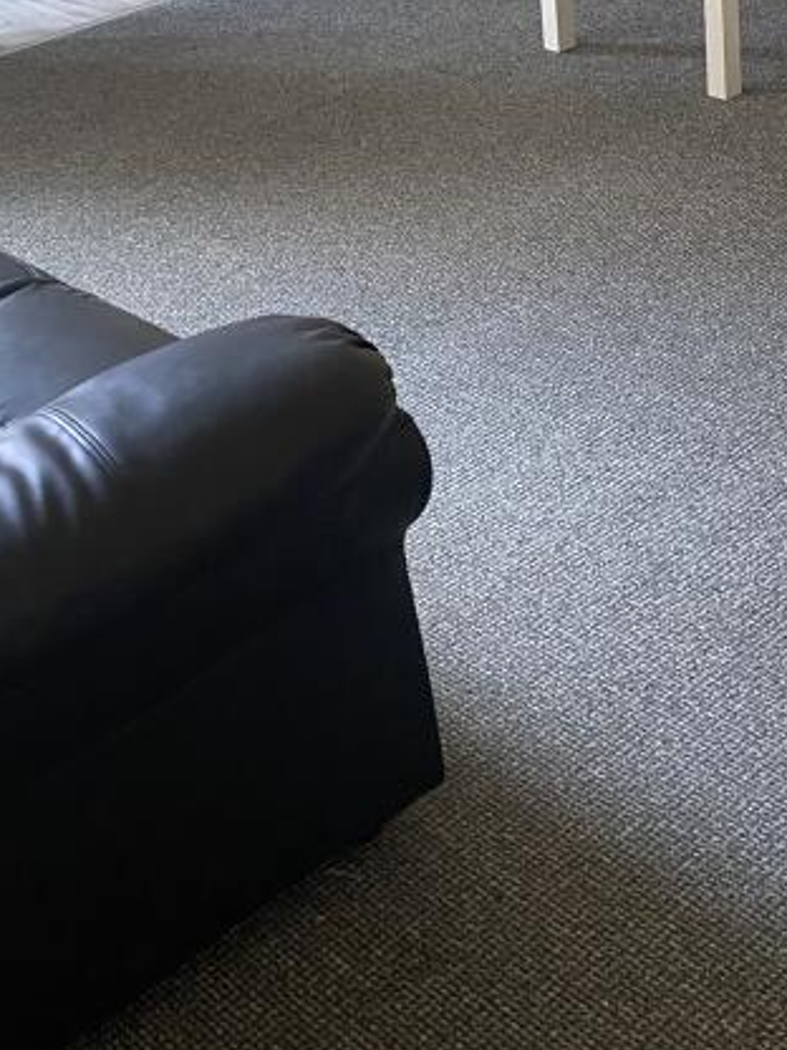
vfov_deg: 28.4
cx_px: 641
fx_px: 1940
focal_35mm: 64
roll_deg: +3.1
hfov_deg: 22.6
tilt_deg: -16.9
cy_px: -8
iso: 250
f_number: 1.8
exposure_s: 1/50
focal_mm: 4.25
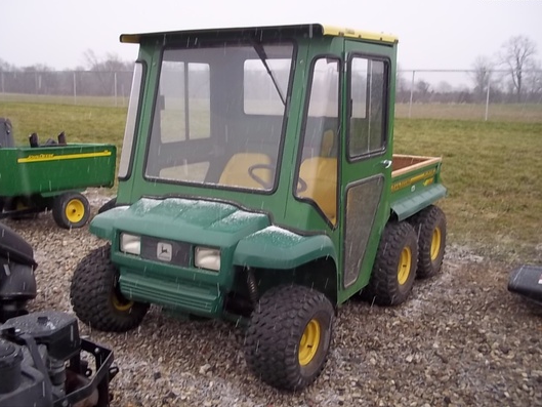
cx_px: 264
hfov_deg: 50.1
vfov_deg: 38.7
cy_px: 199
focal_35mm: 37
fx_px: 579
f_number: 3.1
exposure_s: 1/100
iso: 80
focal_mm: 6.5
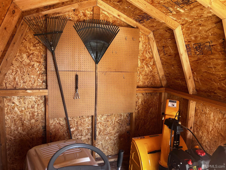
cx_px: 113
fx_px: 170
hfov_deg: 67.3
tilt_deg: -6.6
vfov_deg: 53.1
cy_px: 85
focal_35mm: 26
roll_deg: -0.1
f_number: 1.5
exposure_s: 1/121
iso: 125
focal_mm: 5.7
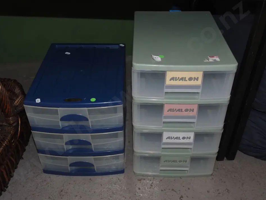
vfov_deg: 38.7
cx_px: 130
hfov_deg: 50.1
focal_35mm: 37
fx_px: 284
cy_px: 93
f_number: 5.6
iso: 2500
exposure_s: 1/60
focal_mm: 17
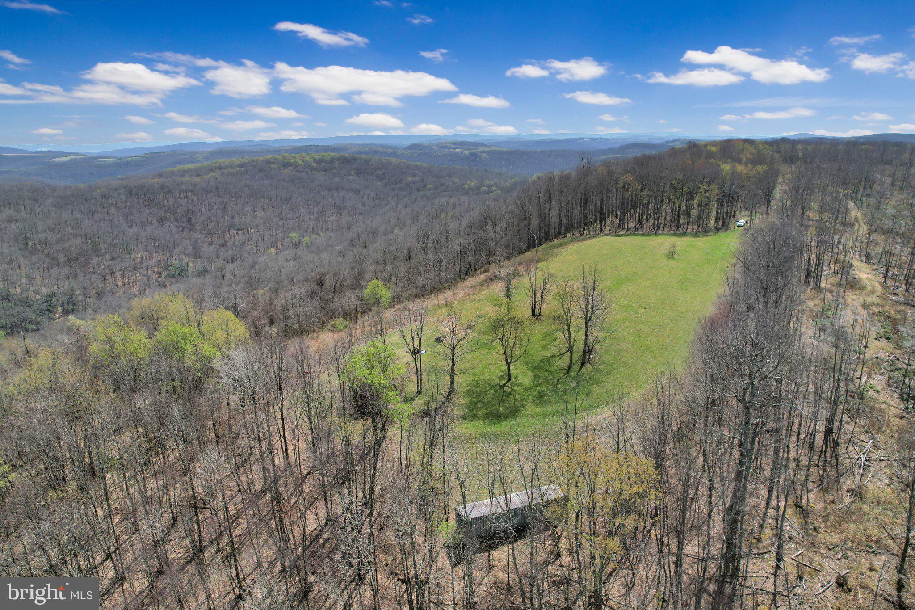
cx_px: 458
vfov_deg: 57.2
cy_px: 305
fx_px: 559
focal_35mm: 22
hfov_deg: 78.6
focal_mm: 8.38
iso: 110
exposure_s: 1/2000
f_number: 2.8
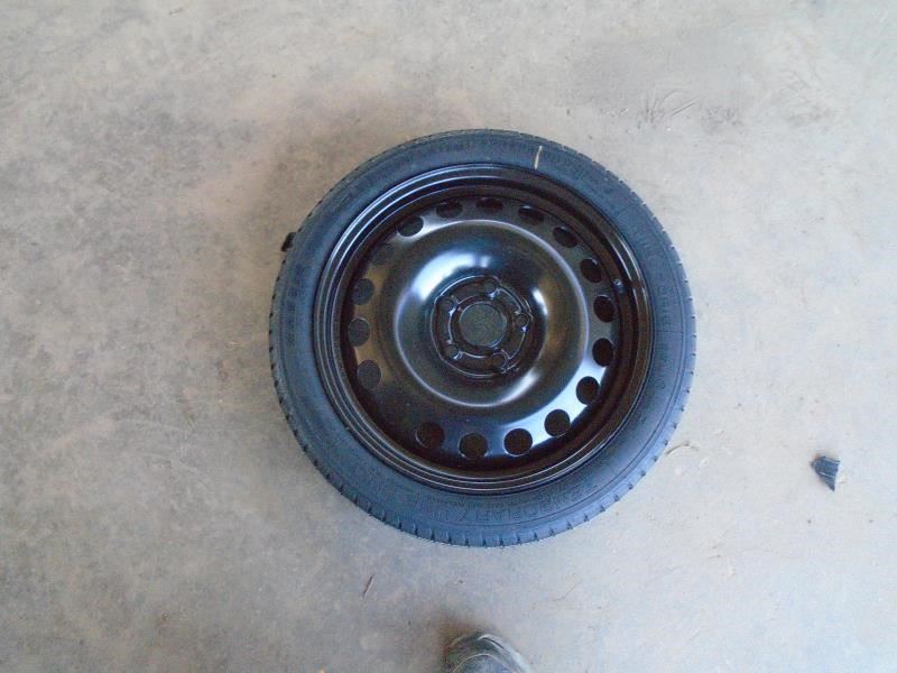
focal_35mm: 26
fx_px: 674
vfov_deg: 53.1
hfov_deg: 67.3
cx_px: 448
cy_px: 336
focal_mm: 4.6
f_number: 3.2
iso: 800
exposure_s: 1/100
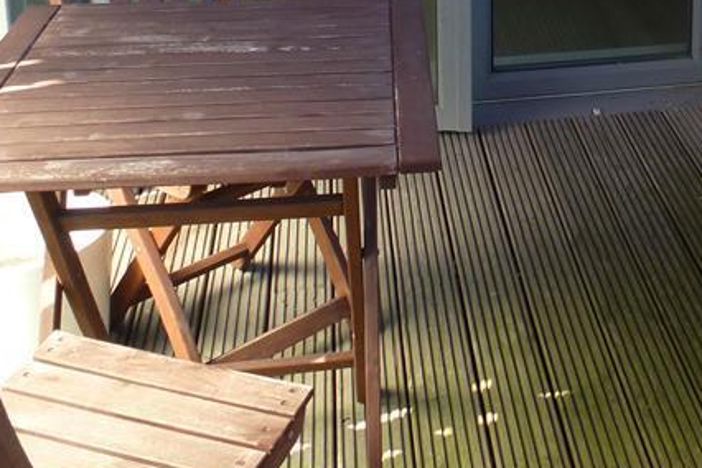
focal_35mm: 60
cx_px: 667
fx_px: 1170
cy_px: -152
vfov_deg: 20.5
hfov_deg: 31.4
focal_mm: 4.3
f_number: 3.5
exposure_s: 1/100
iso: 100
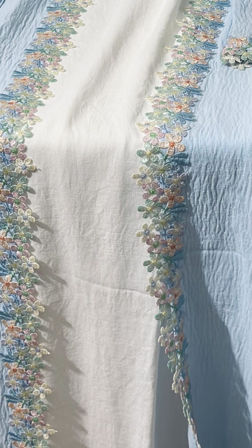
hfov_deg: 11.8
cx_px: 133
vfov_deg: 20.2
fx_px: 1224
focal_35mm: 103
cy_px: 14
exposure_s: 1/72
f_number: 1.78
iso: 125
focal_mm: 6.86
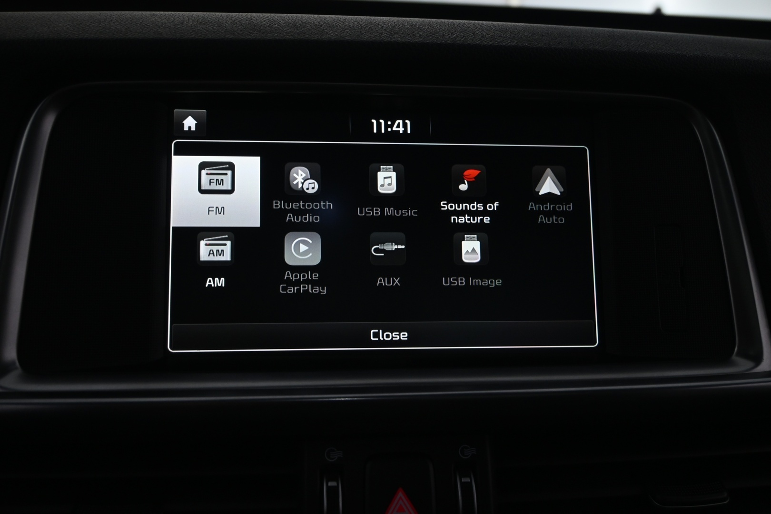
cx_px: 386
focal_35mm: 34
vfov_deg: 38.4
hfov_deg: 55.1
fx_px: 739
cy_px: 257
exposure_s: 1/40
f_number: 5.6
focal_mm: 23
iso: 1000
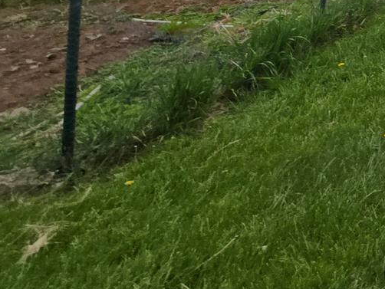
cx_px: 784
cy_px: -199
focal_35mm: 53
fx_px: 590
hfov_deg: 19.0
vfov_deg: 21.0
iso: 50
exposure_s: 1/2384
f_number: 2.2
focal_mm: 2.2
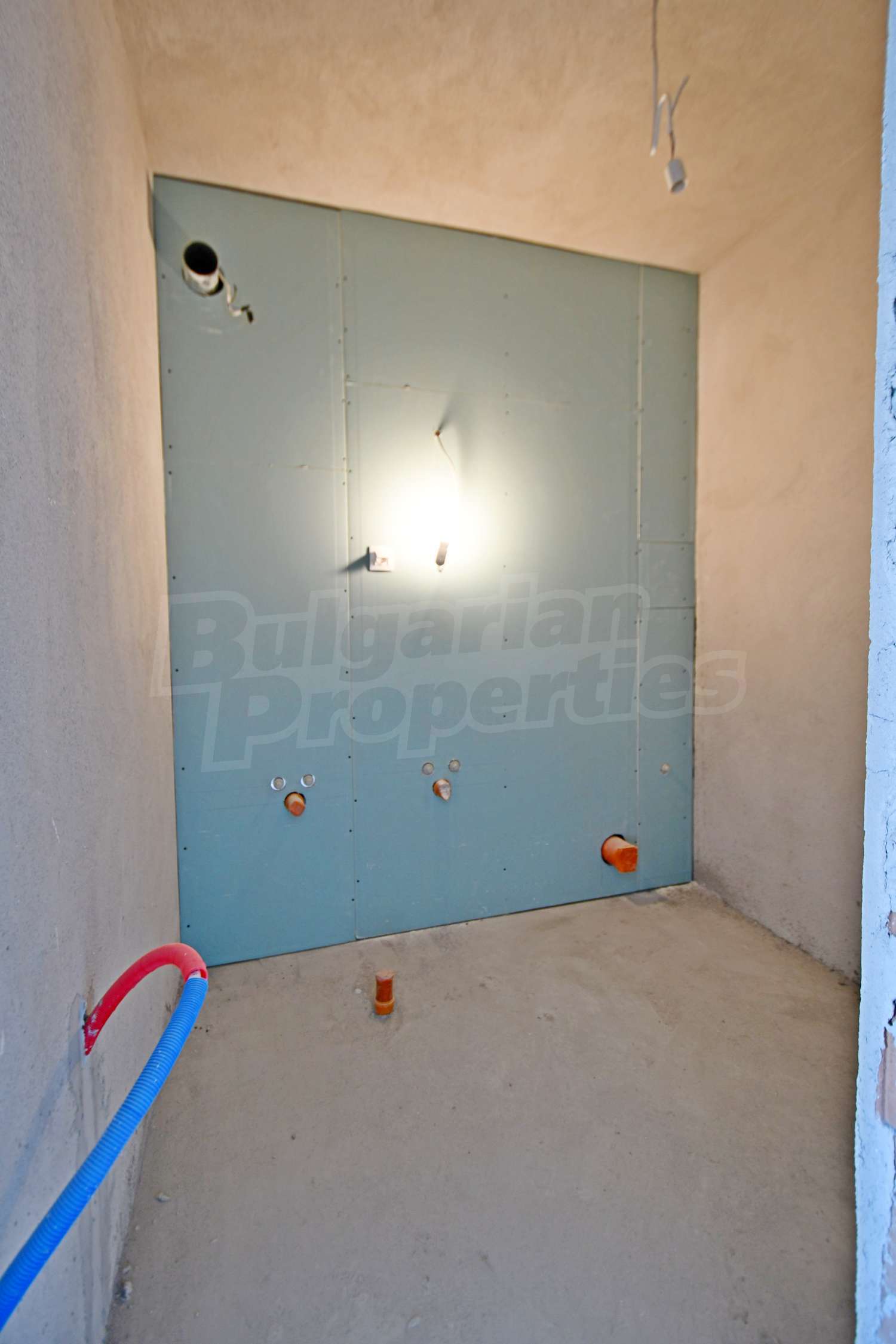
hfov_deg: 77.3
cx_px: 448
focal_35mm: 15
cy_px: 672
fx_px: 560
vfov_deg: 100.4
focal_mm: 10
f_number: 3.5
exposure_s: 1/8
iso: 100
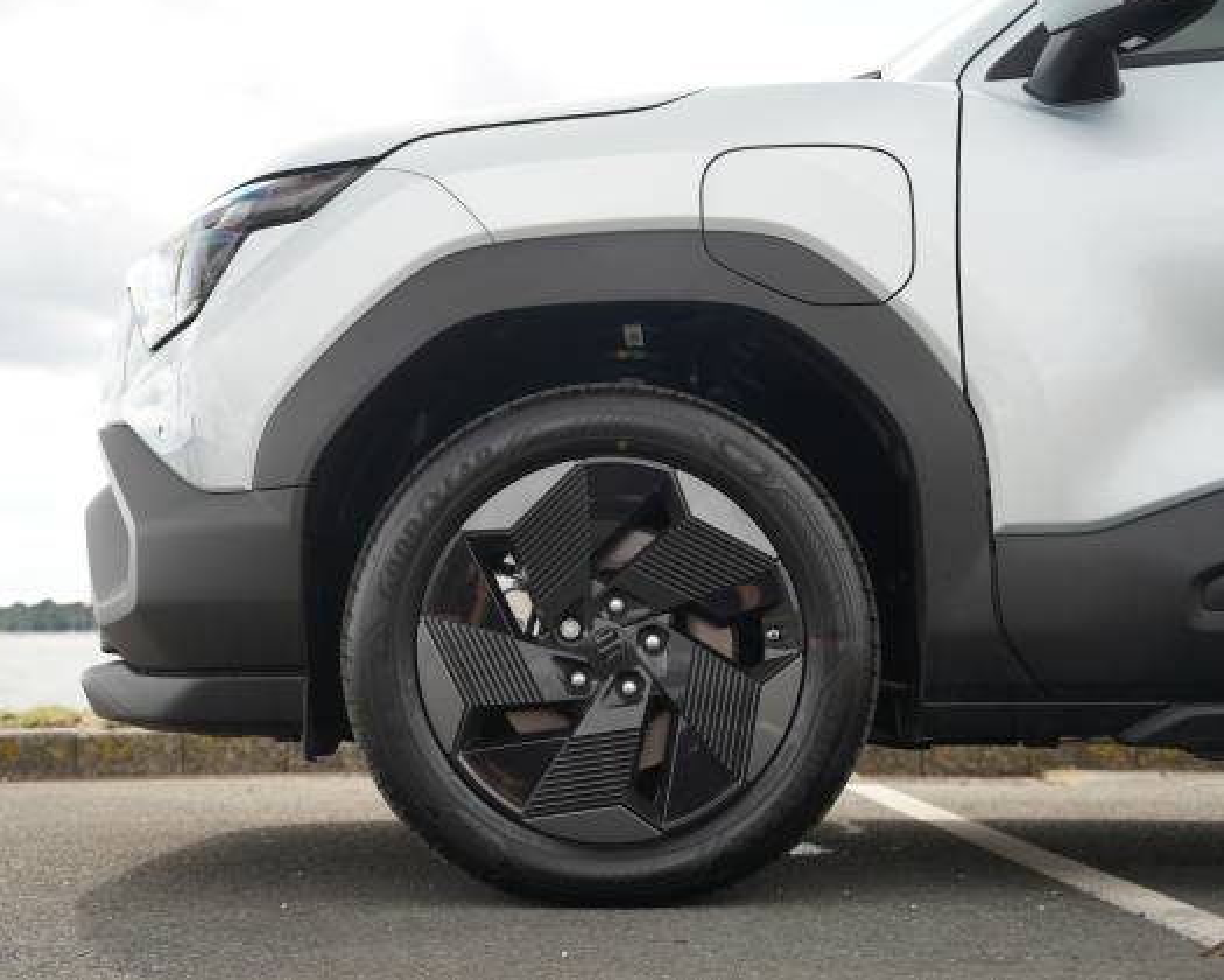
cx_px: 541
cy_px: 485
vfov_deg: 26.9
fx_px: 2049
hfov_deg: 33.2
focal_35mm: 57
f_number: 5.6
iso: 100
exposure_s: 1/100
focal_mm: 49.5
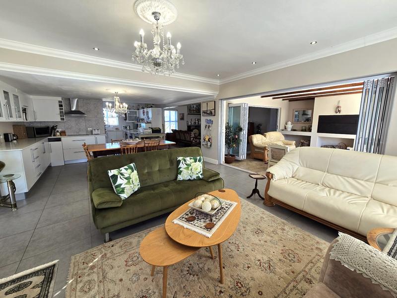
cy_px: 149
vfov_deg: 89.9
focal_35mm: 13
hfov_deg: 106.2
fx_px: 149
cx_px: 198
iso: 64
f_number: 2.2
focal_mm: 2.2
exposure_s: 1/101
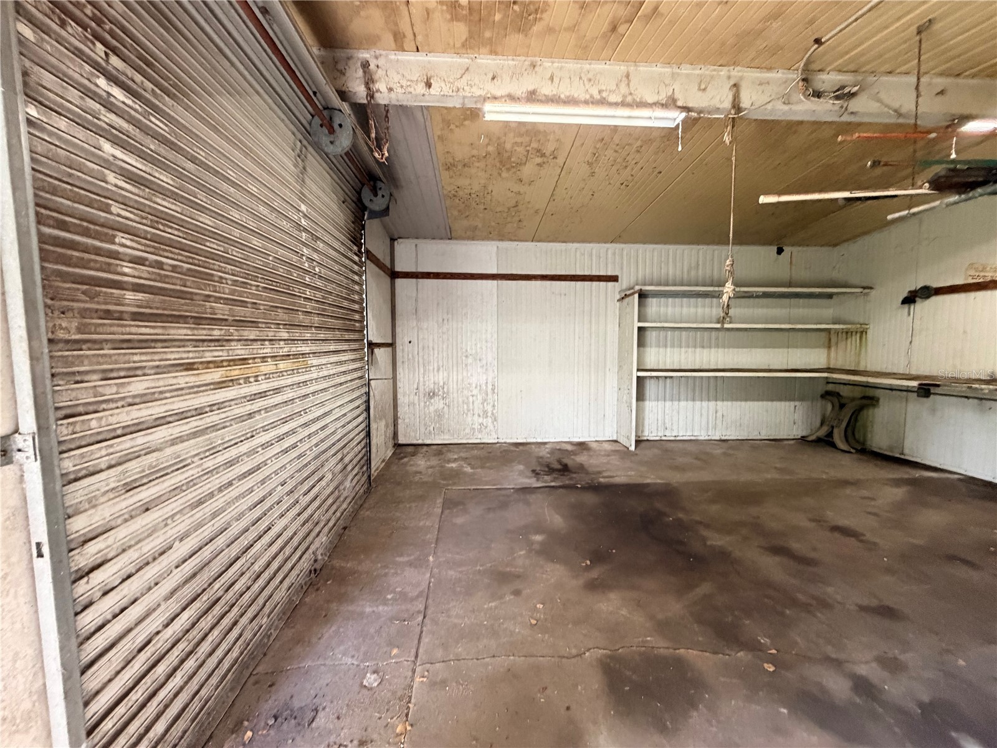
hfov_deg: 102.1
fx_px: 403
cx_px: 498
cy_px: 374
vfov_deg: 85.7
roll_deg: +1.6
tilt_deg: -6.9
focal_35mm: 14
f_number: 2.2
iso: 500
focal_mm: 2.22
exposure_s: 1/60
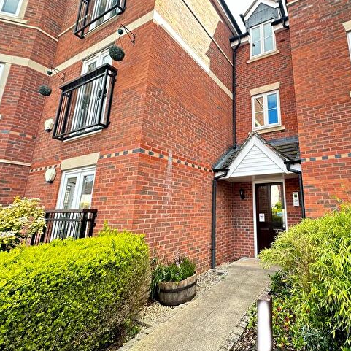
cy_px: 163
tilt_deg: +13.0
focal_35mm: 18
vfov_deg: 80.6
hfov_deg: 77.7
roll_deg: +0.3
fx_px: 206
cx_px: 239
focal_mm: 2.22
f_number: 2.2
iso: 40
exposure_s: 1/123
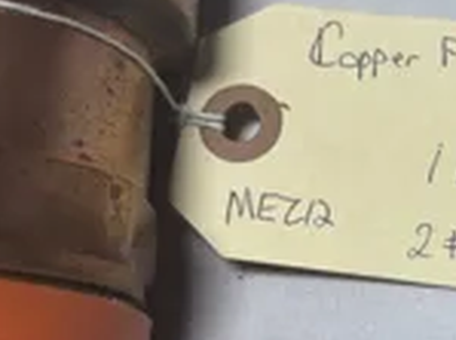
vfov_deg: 20.9
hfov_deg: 27.0
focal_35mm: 70
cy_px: 156
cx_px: 401
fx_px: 920
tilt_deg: -66.7
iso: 50
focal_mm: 5.96
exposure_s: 1/591
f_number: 1.6
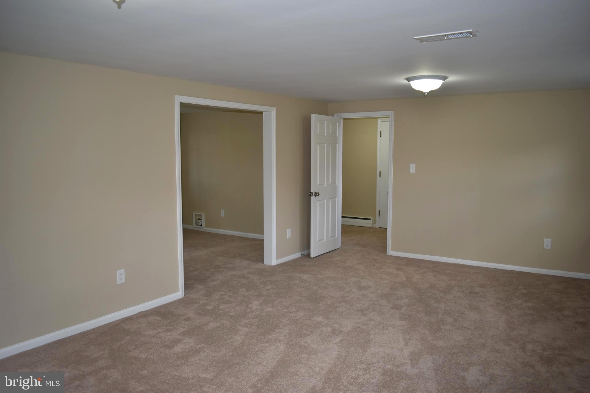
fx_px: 442
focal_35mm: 27
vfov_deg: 47.9
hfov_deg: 67.4
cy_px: 196
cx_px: 295
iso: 140
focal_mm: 18
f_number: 3.5
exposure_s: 1/60
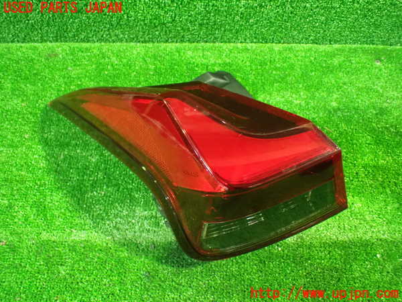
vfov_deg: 46.8
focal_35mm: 30
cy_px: 151
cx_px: 201
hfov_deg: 60.0
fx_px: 348
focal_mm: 5.4
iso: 1600
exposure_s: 1/30
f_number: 2.3
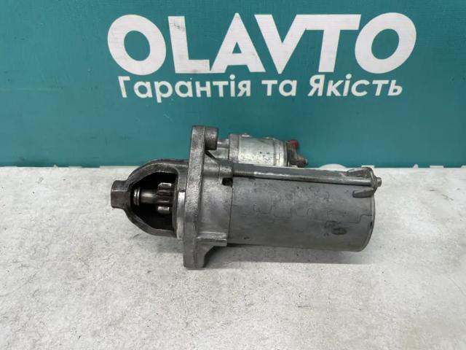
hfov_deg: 67.3
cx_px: 233
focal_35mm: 26
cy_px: 175
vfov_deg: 53.1
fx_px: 350
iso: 100
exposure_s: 1/100
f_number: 1.6
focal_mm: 4.2
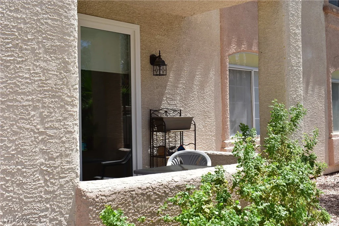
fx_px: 424
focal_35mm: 45
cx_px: 170
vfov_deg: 29.9
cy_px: 113
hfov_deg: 43.6
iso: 400
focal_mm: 30
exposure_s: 1/400
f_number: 11
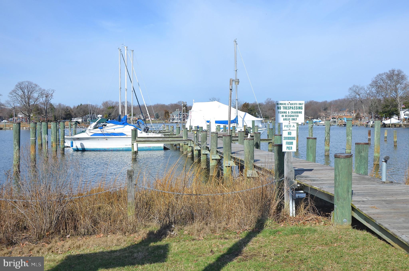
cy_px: 136
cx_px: 204
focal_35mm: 36
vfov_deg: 36.7
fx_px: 408
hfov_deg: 53.2
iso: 100
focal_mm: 24
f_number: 9
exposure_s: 1/320
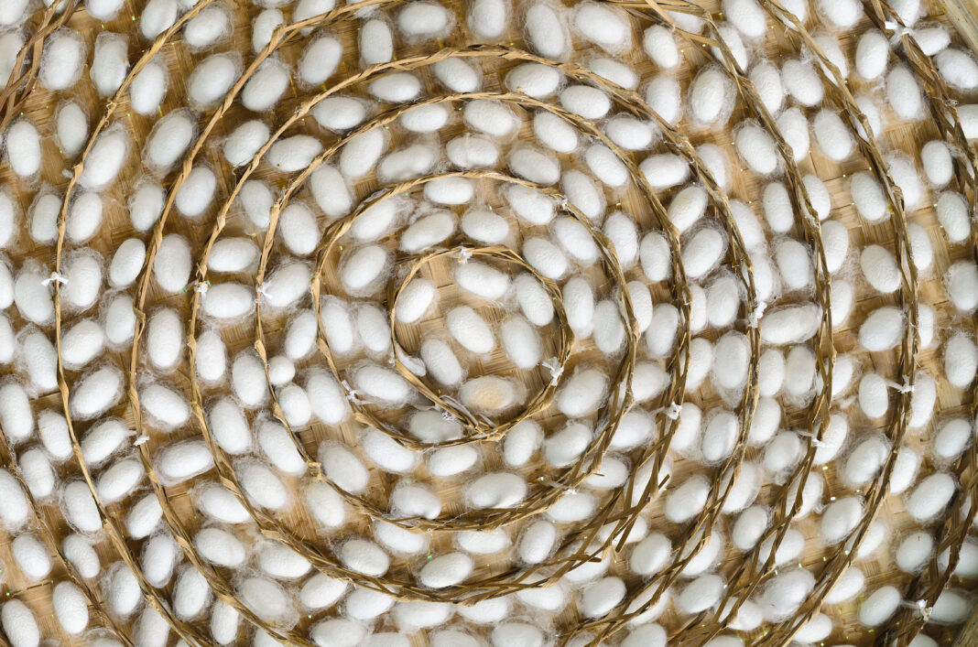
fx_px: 2033
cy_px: 324
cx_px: 489
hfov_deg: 27.0
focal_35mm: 75
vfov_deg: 18.1
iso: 100
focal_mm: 50
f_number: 9
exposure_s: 1/4
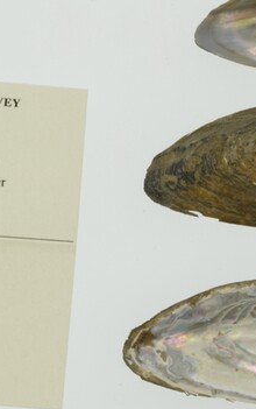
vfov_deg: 10.0
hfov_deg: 6.3
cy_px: 168
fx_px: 2328
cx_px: 208
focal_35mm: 209
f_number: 32
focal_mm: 60
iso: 100
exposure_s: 1/13
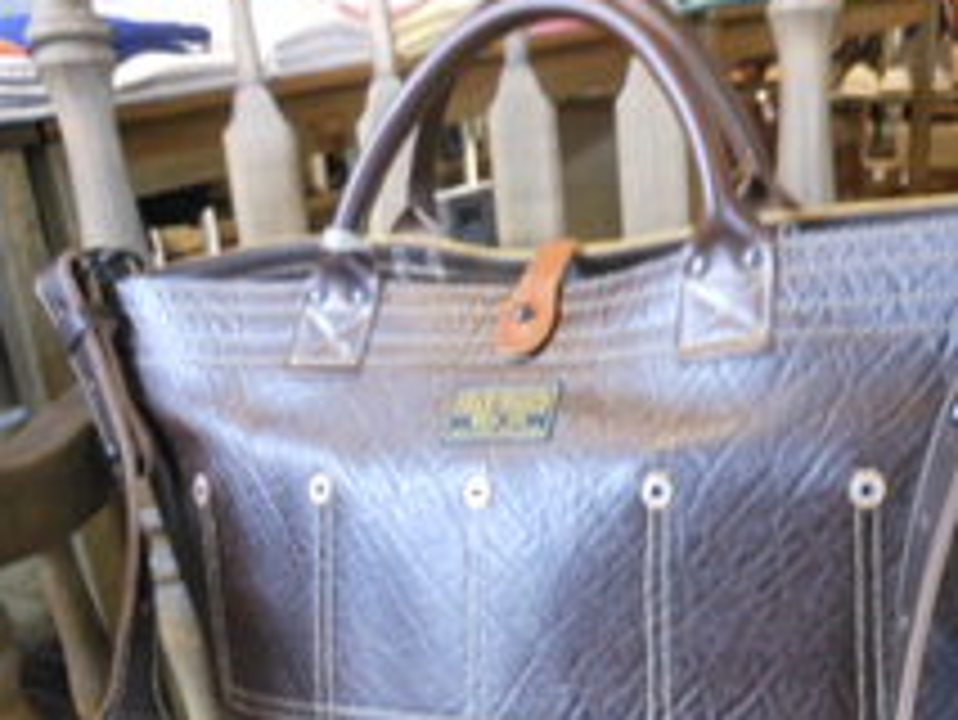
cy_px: 524
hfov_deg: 40.9
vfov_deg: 31.1
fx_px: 1274
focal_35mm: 46
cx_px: 603
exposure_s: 1/5
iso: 400
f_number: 3.7
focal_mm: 5
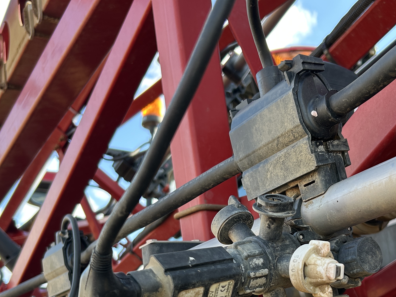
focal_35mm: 52
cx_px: 248
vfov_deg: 27.0
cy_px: 272
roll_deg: -1.1
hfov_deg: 36.6
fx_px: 595
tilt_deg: +12.7
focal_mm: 5.7
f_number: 1.5
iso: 50
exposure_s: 1/347
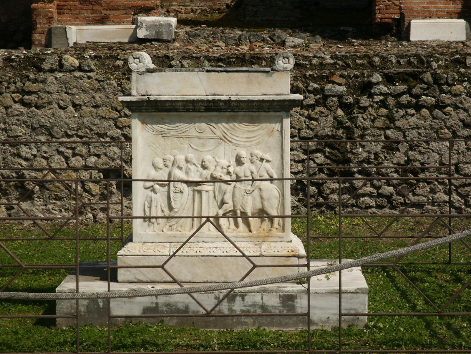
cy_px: 177
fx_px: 1891
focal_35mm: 139
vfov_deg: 10.7
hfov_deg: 14.2
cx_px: 236
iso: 64
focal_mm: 28.22
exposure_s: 1/350
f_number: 8
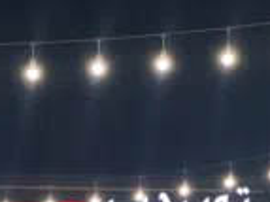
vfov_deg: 6.2
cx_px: 25
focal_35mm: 233
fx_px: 1816
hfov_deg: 8.5
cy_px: 432
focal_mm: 6
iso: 200
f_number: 2
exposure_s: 1/100
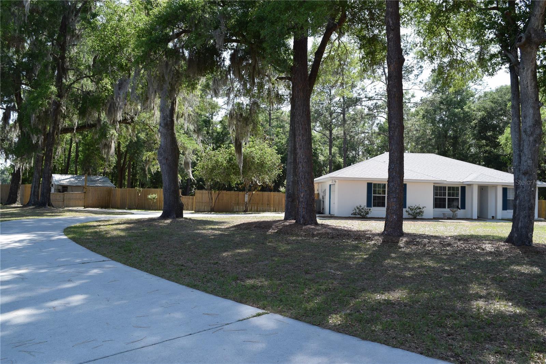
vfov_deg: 47.9
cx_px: 273
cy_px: 182
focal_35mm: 27
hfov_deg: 67.4
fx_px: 409
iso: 220
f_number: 8
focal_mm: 18
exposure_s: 1/250
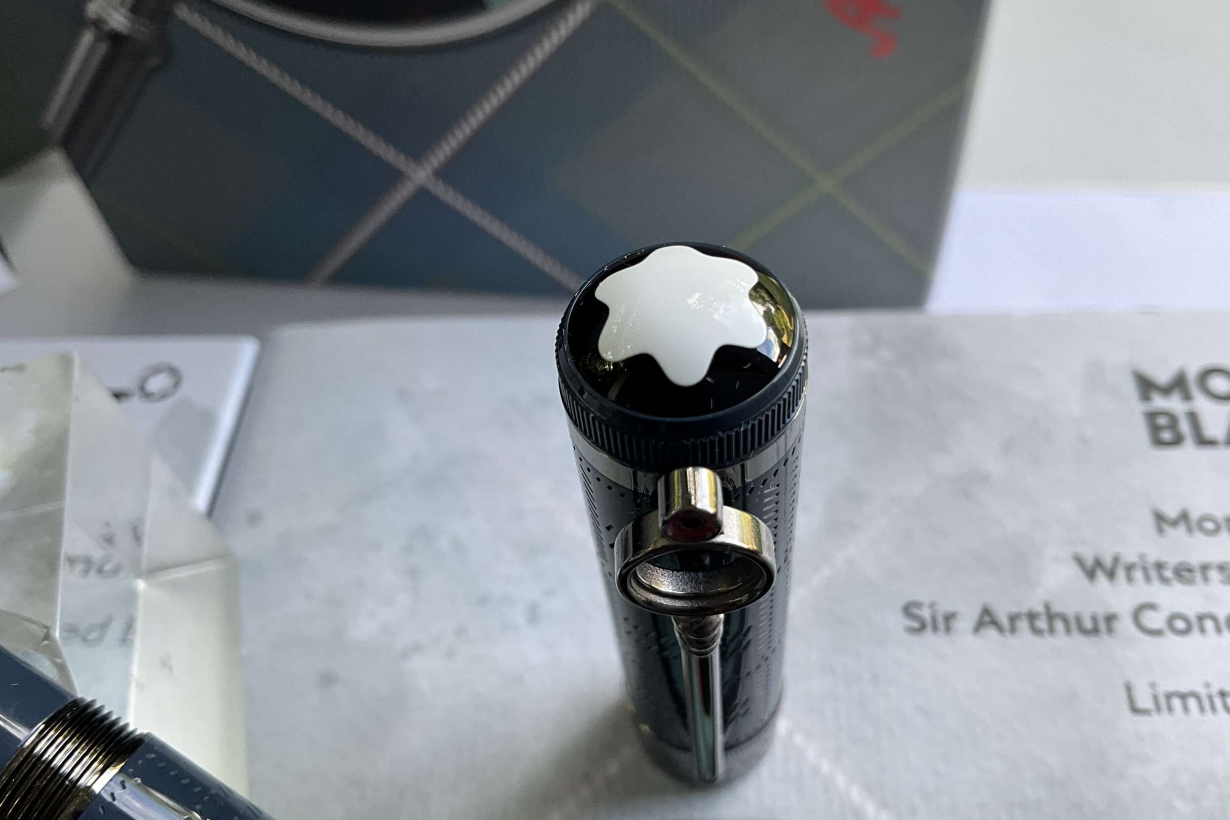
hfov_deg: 60.3
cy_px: 437
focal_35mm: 31
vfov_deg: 42.3
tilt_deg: -54.7
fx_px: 1059
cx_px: 616
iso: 40
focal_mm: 3
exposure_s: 1/122
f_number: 1.8
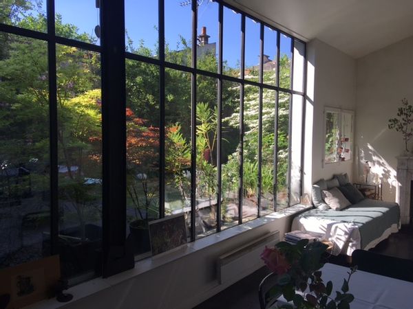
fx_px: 346
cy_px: 154
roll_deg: -0.3
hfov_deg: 61.7
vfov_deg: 48.2
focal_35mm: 29
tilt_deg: -4.4
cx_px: 206
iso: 25
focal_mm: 4.15
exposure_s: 1/487
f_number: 2.2
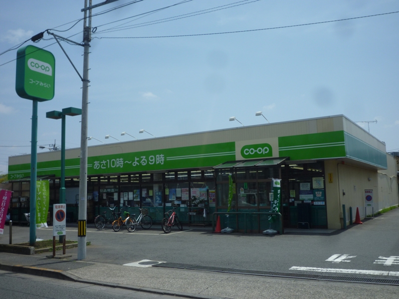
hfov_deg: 51.4
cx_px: 200
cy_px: 150
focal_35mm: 36
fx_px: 415
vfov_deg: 39.7
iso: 80
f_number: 5
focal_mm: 6.3
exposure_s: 1/800
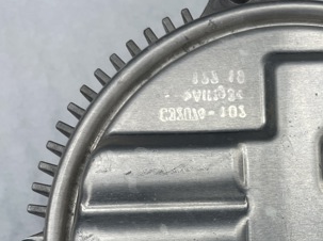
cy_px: 250
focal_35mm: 55
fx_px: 512
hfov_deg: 33.6
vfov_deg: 25.0
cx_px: 273
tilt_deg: -83.5
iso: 40
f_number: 1.6
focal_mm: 4.2
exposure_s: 1/100
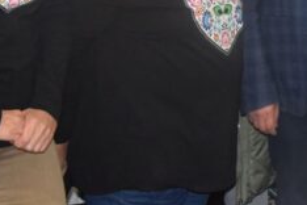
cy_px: -129
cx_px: 408
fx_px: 1262
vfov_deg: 9.0
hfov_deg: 13.3
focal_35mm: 148
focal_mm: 30
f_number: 4.2
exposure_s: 1/60
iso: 2200
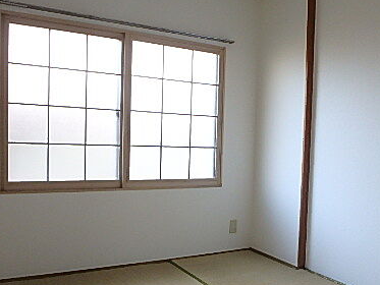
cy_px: 174
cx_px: 212
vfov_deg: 39.5
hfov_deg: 51.2
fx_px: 395
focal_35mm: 36
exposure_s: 1/30
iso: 400
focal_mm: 3.7
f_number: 3.5
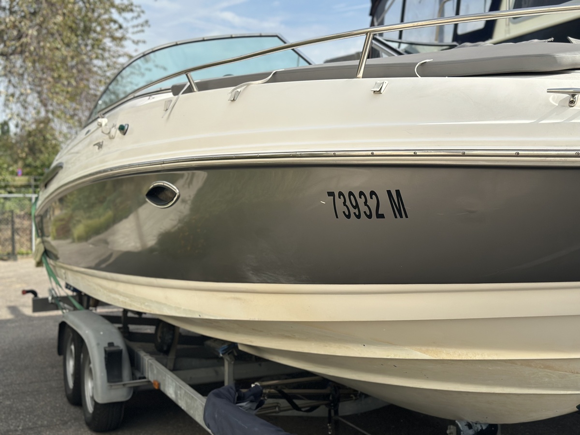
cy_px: 218
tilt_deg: -2.0
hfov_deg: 39.7
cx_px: 290
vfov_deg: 30.3
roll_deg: -0.3
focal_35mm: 48
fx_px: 804
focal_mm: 6.86
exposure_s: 1/6623
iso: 100
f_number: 1.78
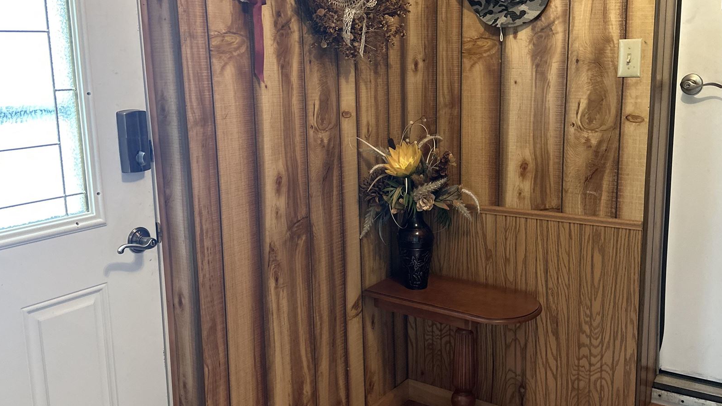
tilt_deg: -11.0
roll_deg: +1.6
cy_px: 189
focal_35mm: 38
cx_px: 377
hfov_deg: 52.8
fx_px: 728
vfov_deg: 31.2
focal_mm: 6.86
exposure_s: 1/60
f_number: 1.78
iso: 200
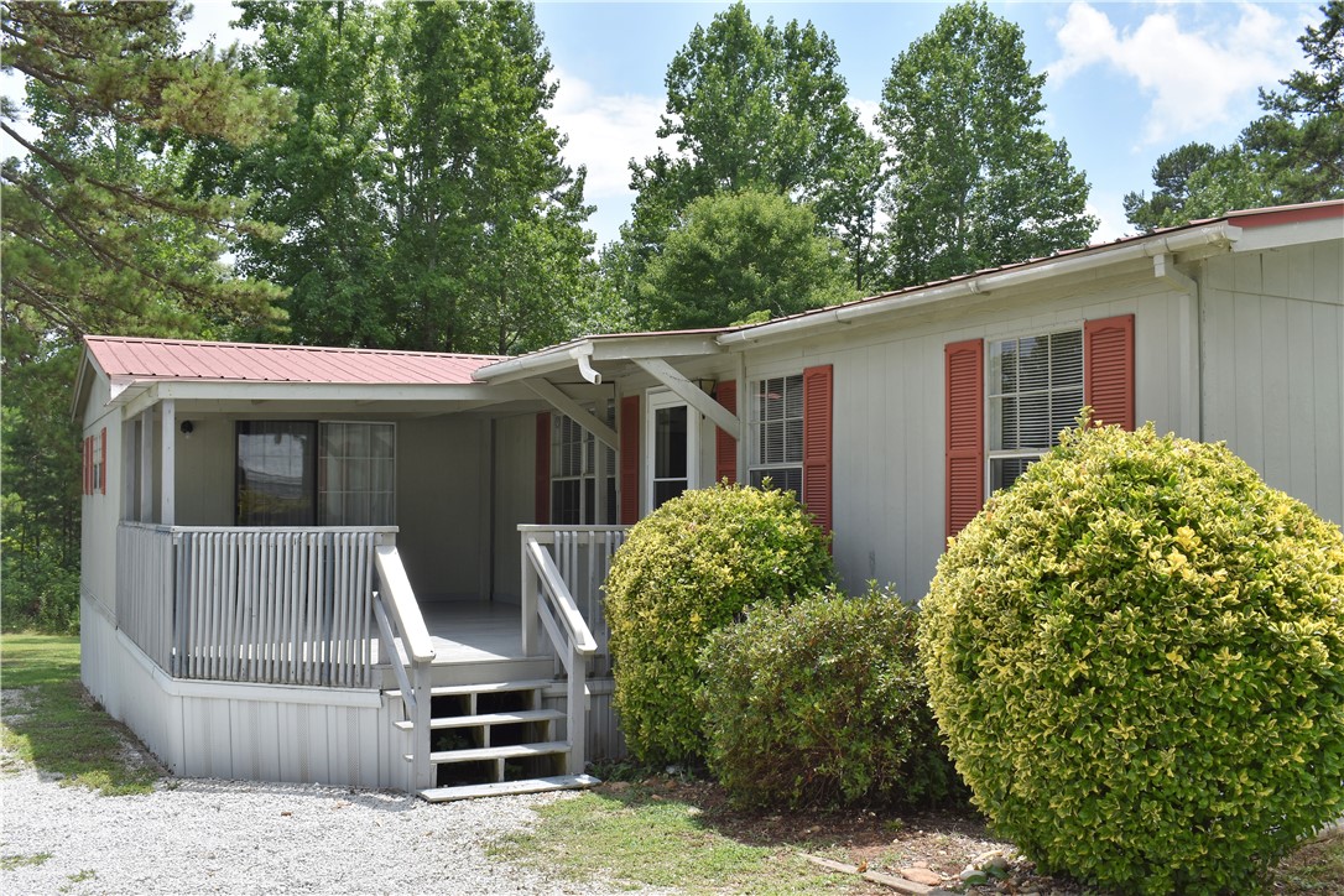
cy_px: 448
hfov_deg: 53.1
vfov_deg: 36.9
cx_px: 672
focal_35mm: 36
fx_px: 1344
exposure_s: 1/320
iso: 100
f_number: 9
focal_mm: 24
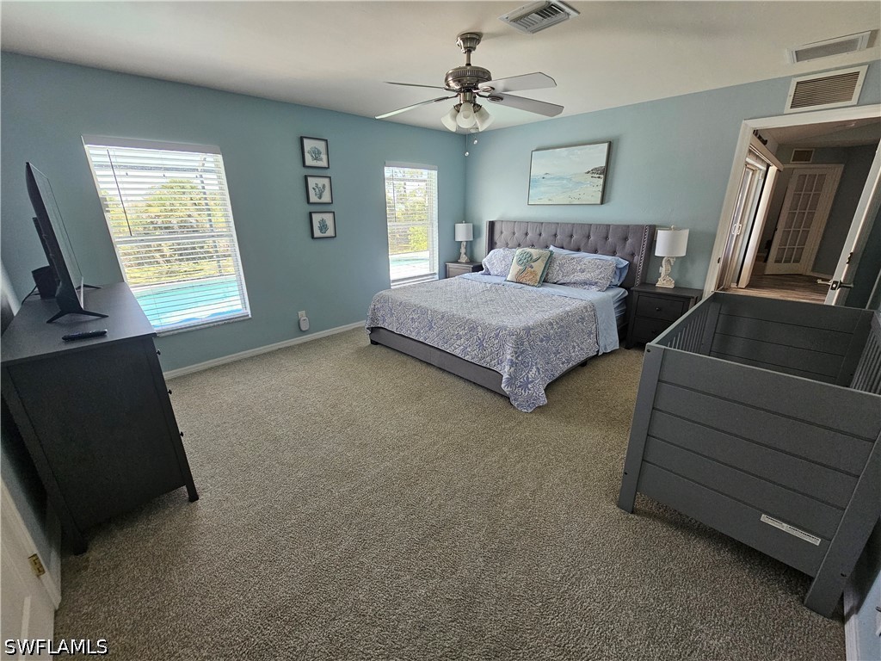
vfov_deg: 89.9
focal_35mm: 13
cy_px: 330
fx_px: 331
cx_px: 440
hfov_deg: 106.2
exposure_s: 1/60
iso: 160
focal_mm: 2.2
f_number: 2.2
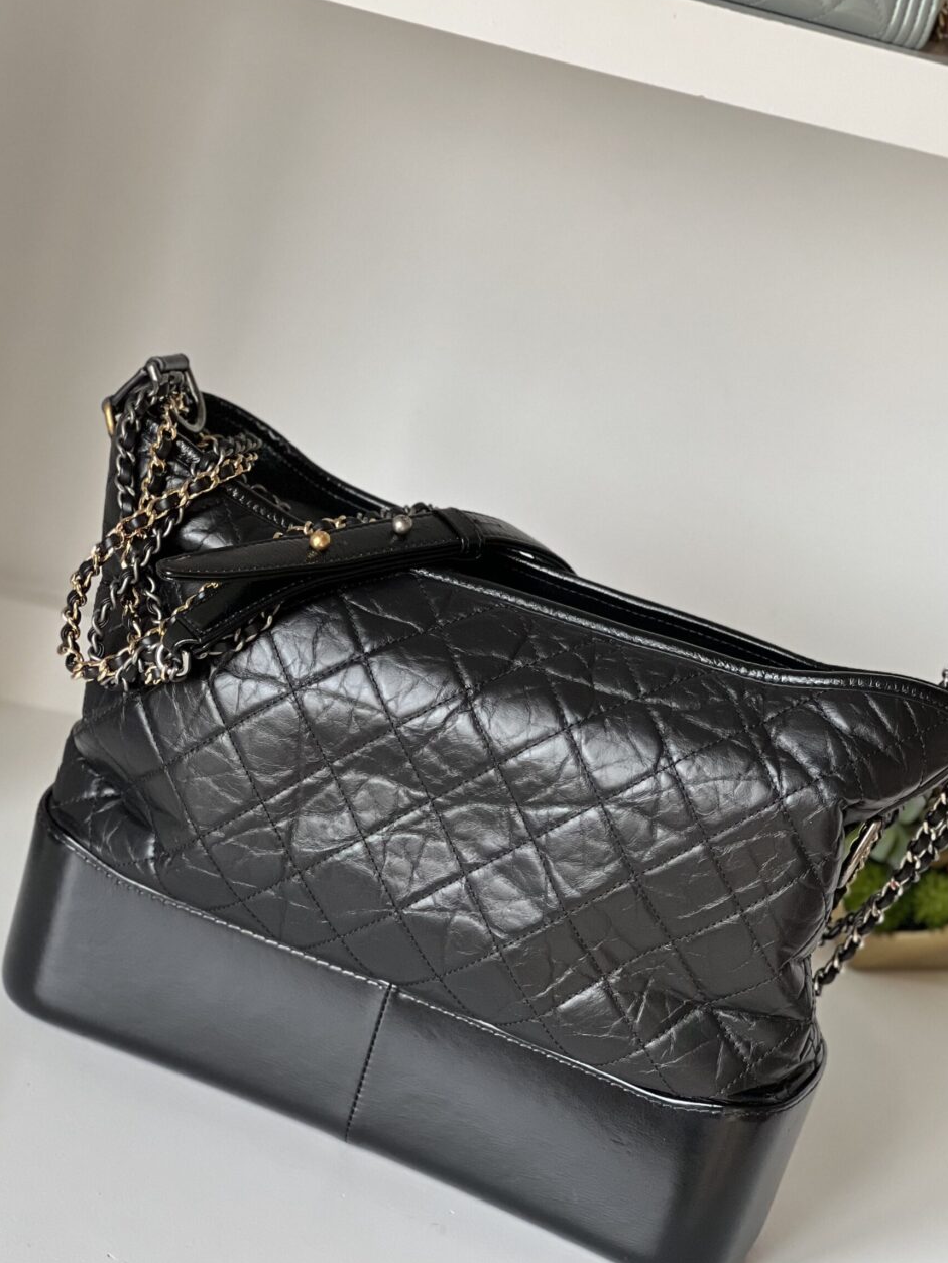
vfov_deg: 22.7
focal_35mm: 86
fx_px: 3140
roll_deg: -17.1
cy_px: 697
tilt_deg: -18.3
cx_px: 496
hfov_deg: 17.2
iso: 250
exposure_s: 1/72
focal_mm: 9
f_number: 2.8
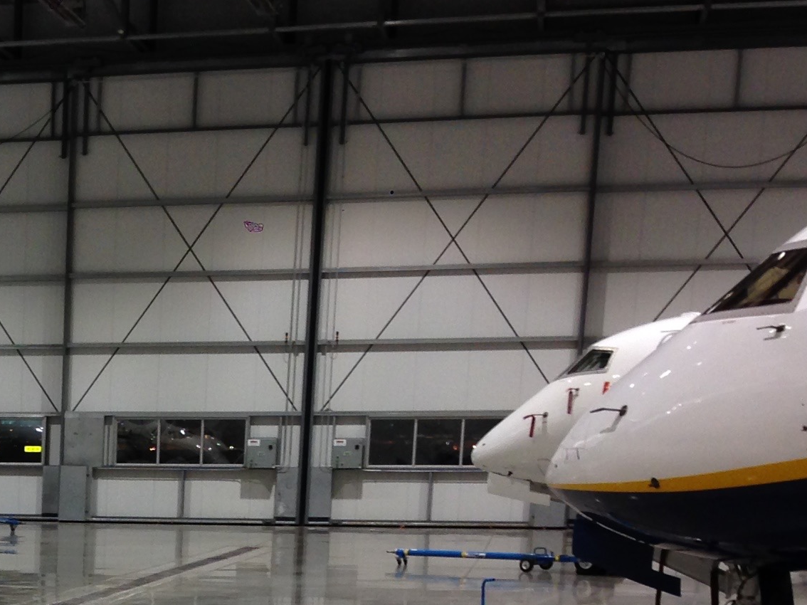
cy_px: 866
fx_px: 2214
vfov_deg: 14.6
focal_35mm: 95
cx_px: -146
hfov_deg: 19.5
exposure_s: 1/25
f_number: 2.4
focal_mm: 4.12
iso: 50
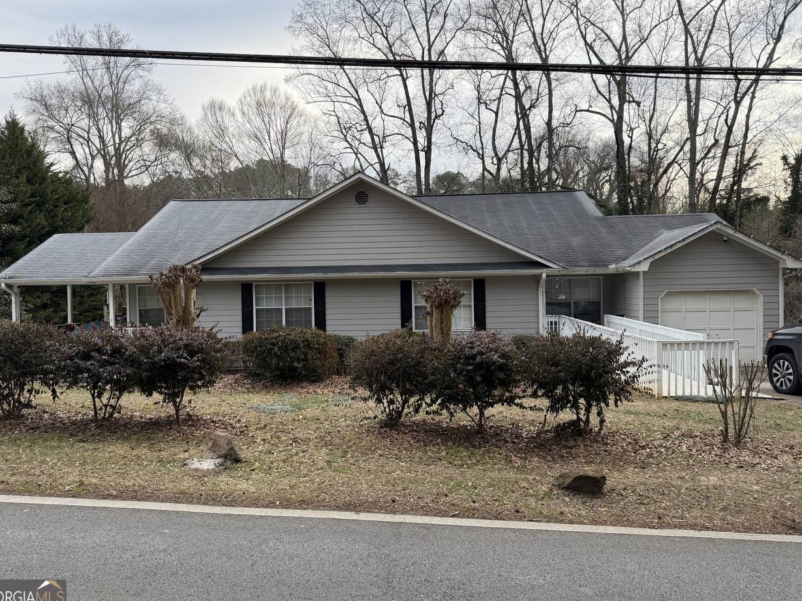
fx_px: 579
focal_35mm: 25
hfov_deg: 69.4
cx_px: 390
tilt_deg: -0.6
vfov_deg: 54.9
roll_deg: +0.2
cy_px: 298
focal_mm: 6.76
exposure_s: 1/878
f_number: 1.78
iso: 100
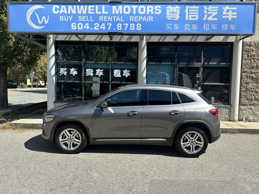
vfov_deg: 56.8
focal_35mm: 24
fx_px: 180
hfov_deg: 71.6
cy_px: 97
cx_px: 130
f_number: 1.78
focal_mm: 6.86
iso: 80
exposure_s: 1/2410
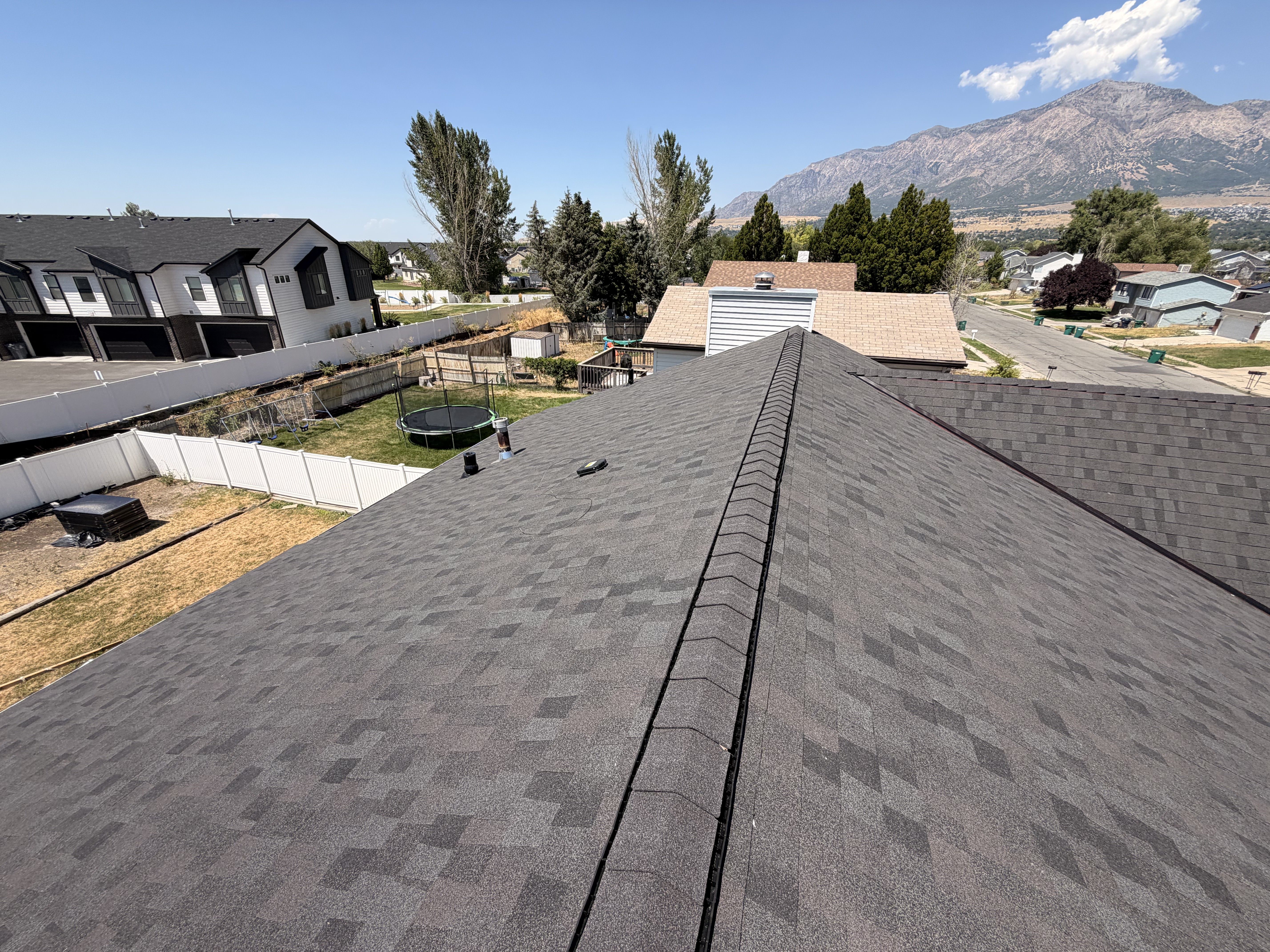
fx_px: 514
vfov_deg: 85.7
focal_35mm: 14
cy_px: 476
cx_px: 635
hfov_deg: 102.1
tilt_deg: -26.0
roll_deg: +0.7
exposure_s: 1/770
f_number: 2.2
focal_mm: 2.22
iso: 20
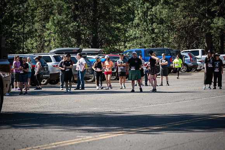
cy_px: 75
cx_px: 112
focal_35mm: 200
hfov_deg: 10.3
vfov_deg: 6.9
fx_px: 1250
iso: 400
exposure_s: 1/500
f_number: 8
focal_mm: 200
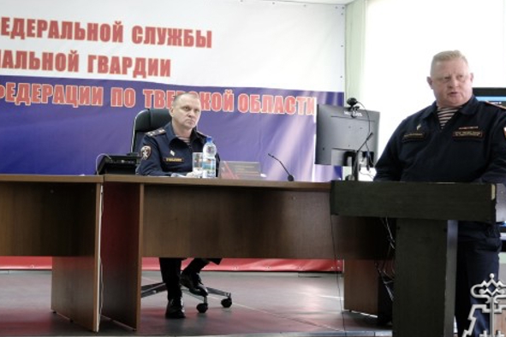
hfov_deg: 38.1
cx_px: 224
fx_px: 731
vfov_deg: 26.0
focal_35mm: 52
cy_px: 160
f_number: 4
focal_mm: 27.5
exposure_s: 1/40
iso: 1250
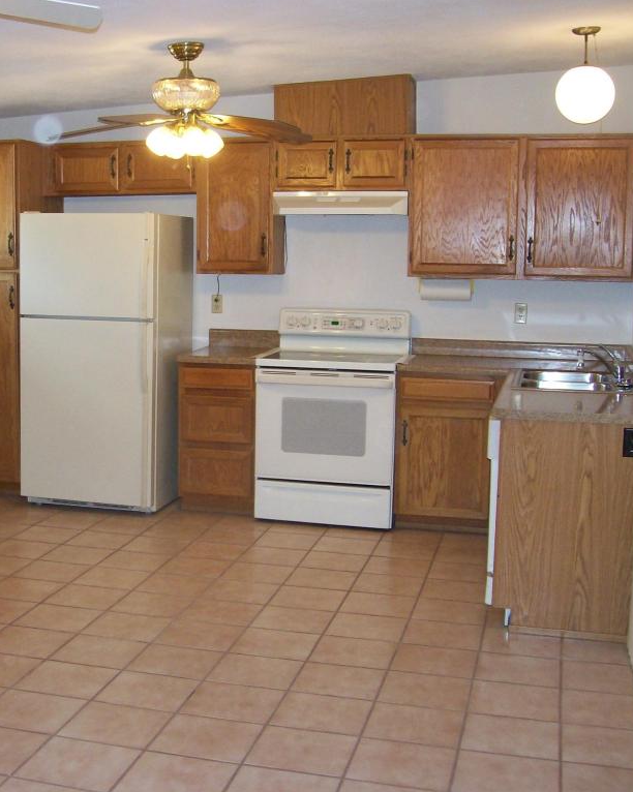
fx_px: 1102
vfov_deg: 39.6
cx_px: 130
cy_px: 396
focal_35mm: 47
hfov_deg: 31.3
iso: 140
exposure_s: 1/64
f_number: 2.7
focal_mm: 6
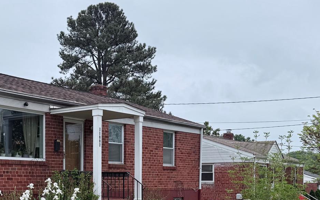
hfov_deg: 34.9
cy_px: 181
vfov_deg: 22.6
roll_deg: -0.3
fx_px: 488
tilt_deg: +0.4
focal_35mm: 56
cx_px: 53
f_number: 1.78
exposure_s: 1/3279
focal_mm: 6.76
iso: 80
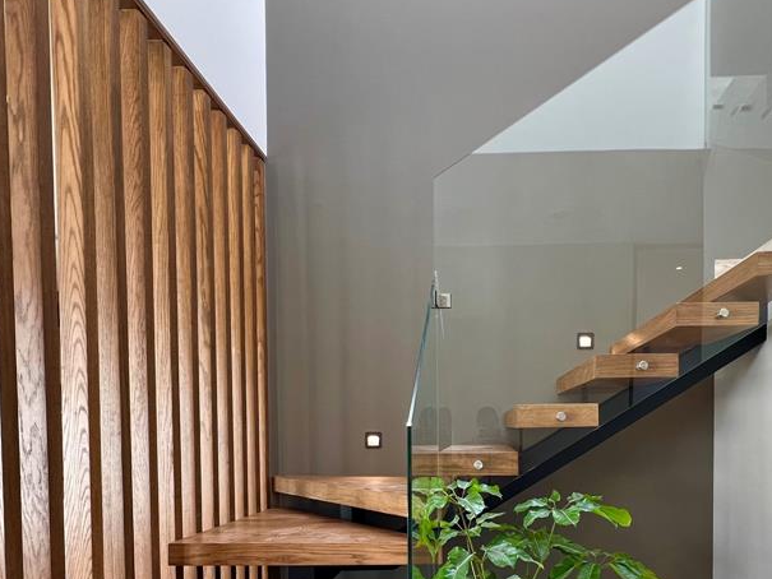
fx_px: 491
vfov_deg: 57.2
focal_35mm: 22
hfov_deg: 75.3
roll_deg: -0.2
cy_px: 451
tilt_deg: -1.7
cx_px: 472
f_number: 1.8
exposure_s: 1/99
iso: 160
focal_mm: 1.57
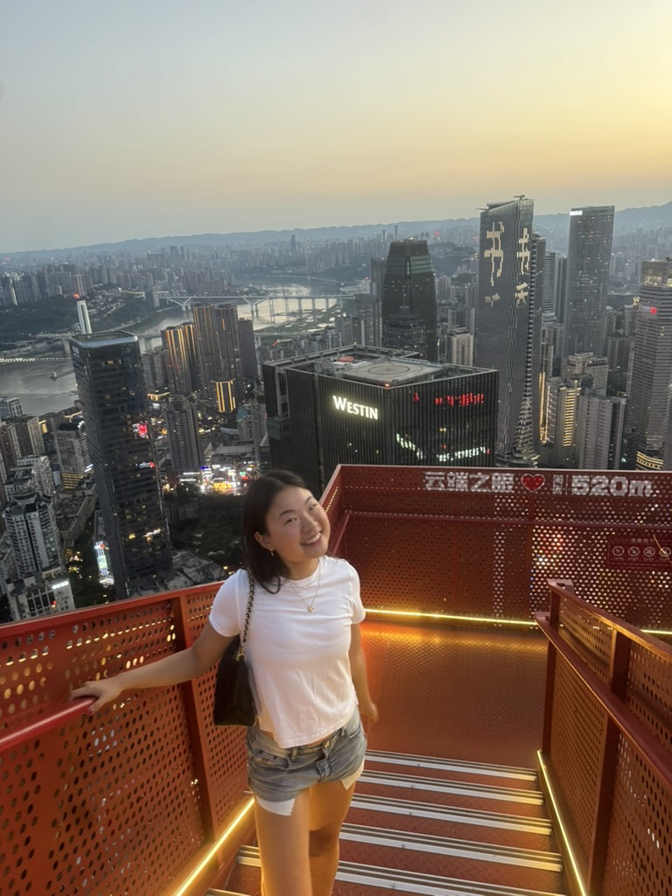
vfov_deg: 71.6
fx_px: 621
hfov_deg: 56.8
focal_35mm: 24
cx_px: 336
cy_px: 448
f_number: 1.78
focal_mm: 6.76
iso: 400
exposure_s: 1/60
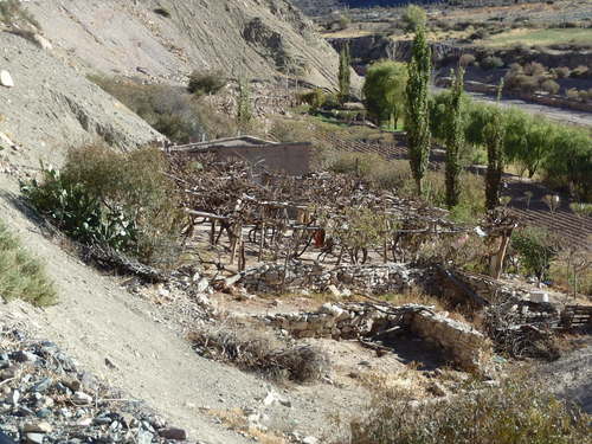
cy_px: 222
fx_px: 1095
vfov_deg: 22.9
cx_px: 296
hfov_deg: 30.3
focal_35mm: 64
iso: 125
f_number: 5.4
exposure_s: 1/250
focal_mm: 11.4
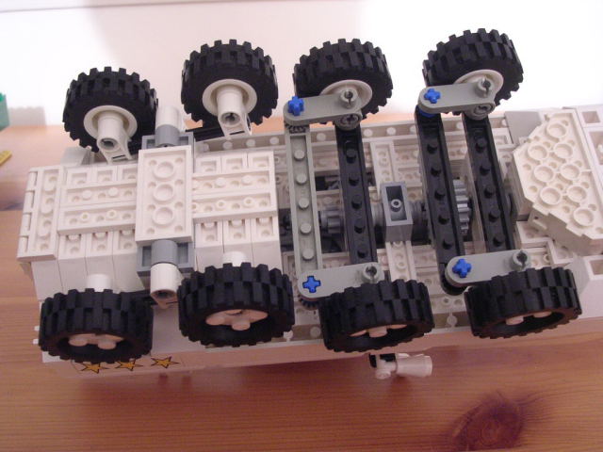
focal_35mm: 43
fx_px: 749
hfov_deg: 43.9
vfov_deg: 33.6
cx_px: 302
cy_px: 226
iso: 400
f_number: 3
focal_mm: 6.6
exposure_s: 1.3
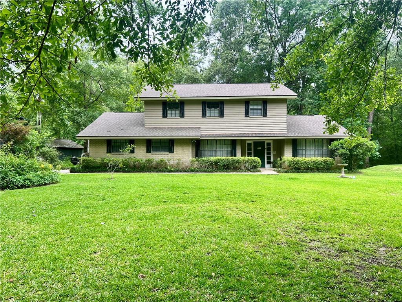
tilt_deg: +0.7
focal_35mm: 26
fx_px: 302
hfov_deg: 67.3
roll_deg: -0.6
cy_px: 151
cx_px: 201
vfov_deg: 53.1
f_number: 1.5
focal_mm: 5.7
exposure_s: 1/561
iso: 50
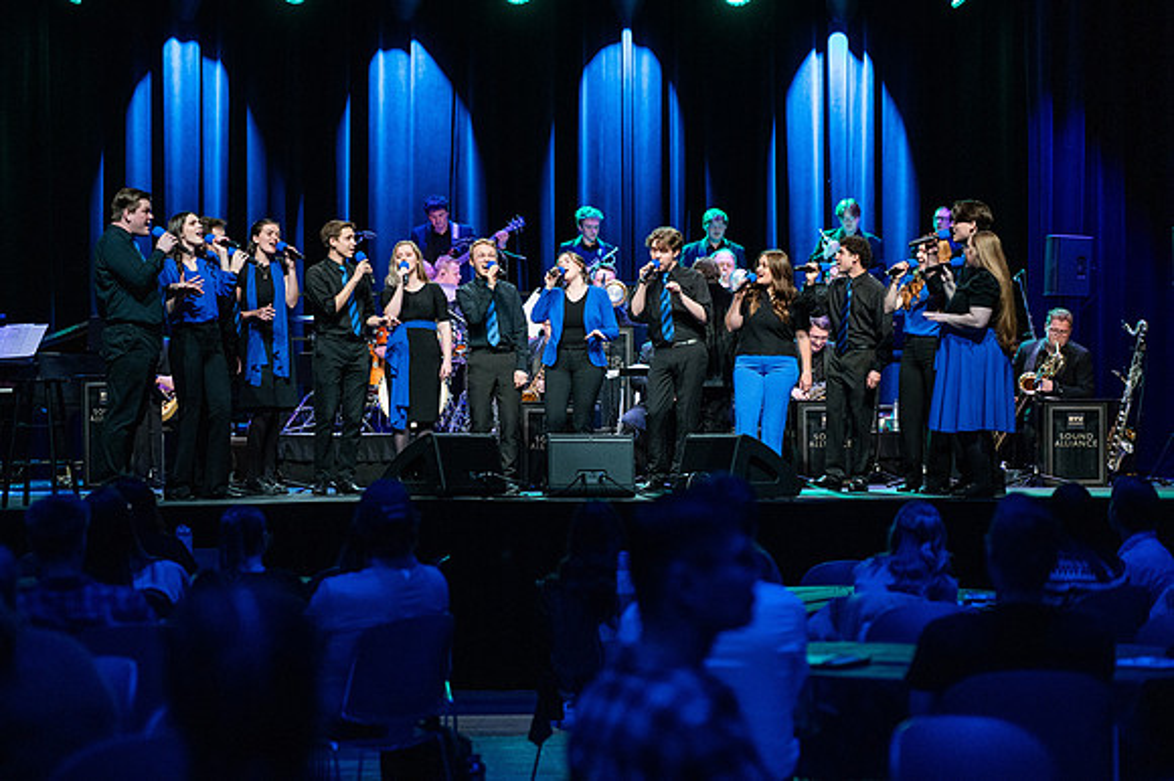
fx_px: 2933
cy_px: 390
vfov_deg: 15.2
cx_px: 587
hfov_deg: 22.6
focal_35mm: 90
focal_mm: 90
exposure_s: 1/400
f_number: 2.8
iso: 5000
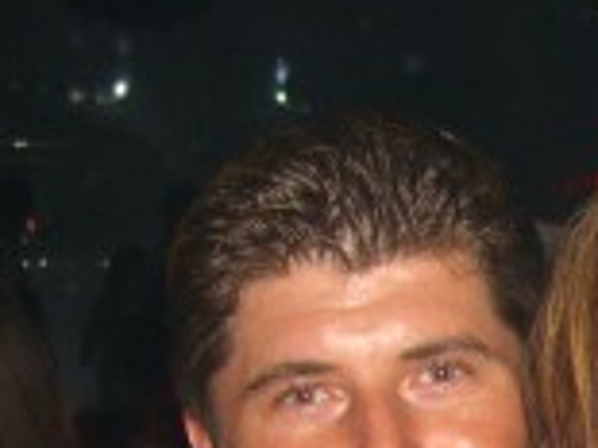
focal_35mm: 147
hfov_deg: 12.9
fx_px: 2537
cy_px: 803
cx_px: 814
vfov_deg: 9.6
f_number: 2.8
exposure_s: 1/60
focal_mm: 7.9
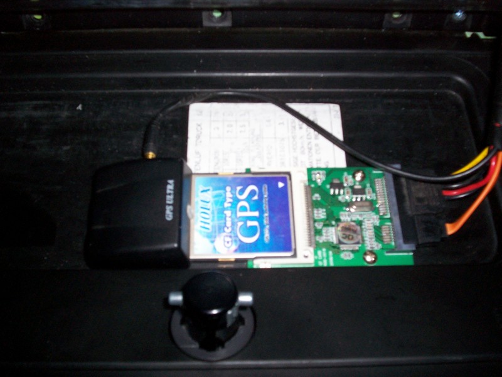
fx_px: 522
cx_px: 251
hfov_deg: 51.4
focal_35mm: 36
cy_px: 188
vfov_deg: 39.7
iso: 140
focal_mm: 5.9
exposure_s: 1/64
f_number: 4.5
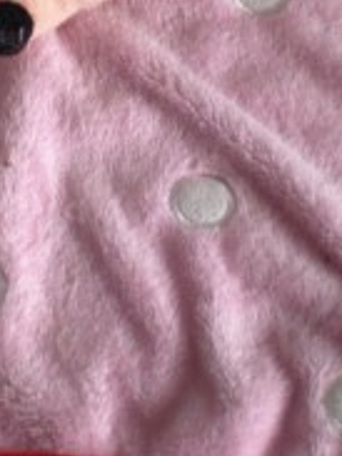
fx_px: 1424
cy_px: -10
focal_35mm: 108
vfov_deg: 17.7
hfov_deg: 13.5
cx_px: 7
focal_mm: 6.3
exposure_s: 1/57.4
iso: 135
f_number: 3.1
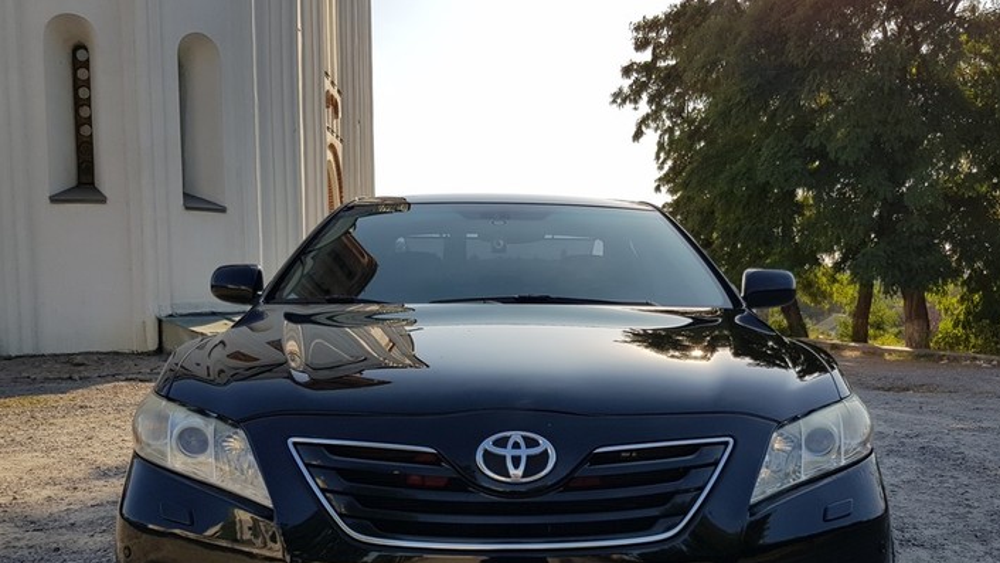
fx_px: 981
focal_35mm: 37
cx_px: 561
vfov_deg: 31.6
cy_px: 398
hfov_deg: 53.9
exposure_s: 1/2488
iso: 40
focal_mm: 4.2
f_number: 1.7
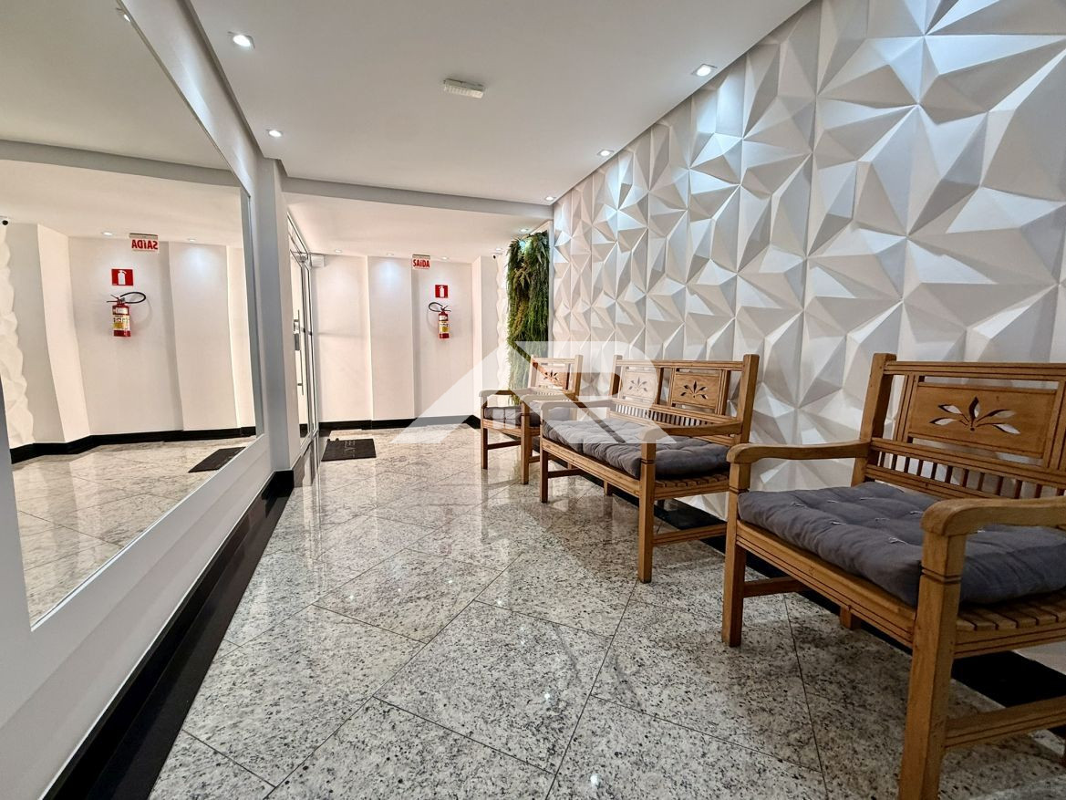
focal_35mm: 14
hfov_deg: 102.1
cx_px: 533
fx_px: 431
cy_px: 400
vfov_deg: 85.7
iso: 64
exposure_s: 1/120
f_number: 2.2
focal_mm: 2.22
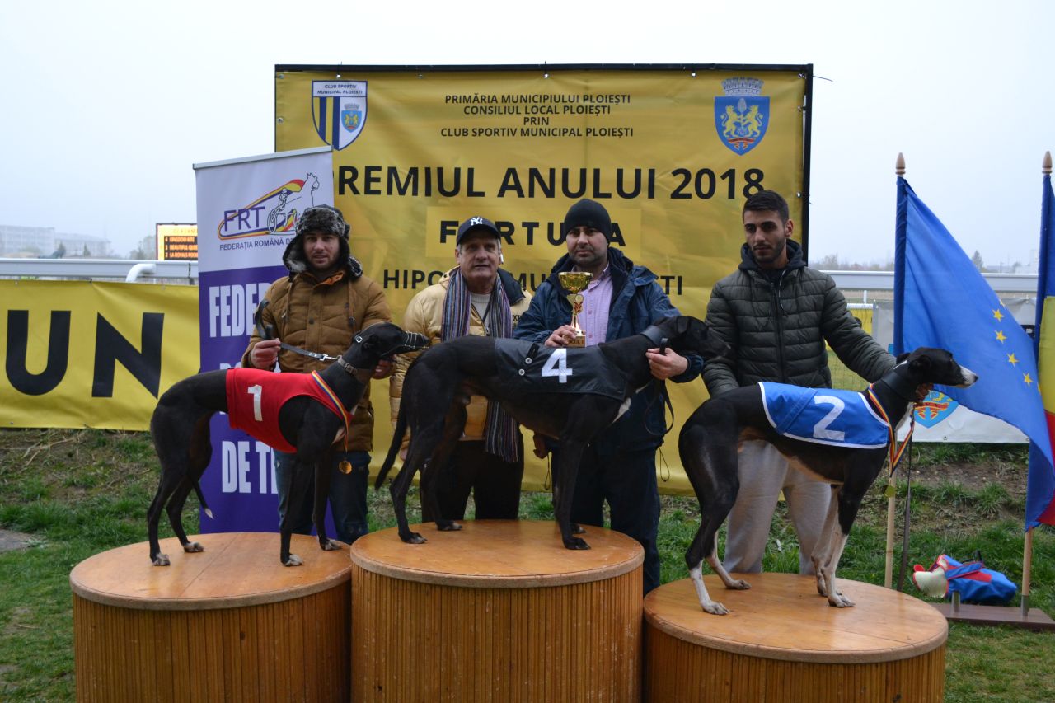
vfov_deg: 34.2
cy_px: 352
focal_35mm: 39
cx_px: 528
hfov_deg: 49.6
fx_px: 1143
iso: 800
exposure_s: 1/500
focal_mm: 26
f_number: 4.2
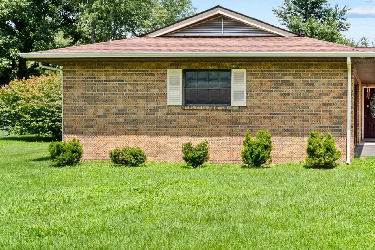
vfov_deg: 26.0
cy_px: 115
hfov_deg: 35.4
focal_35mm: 52
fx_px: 542
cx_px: 352
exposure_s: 1/320
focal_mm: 18
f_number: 7.1
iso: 400
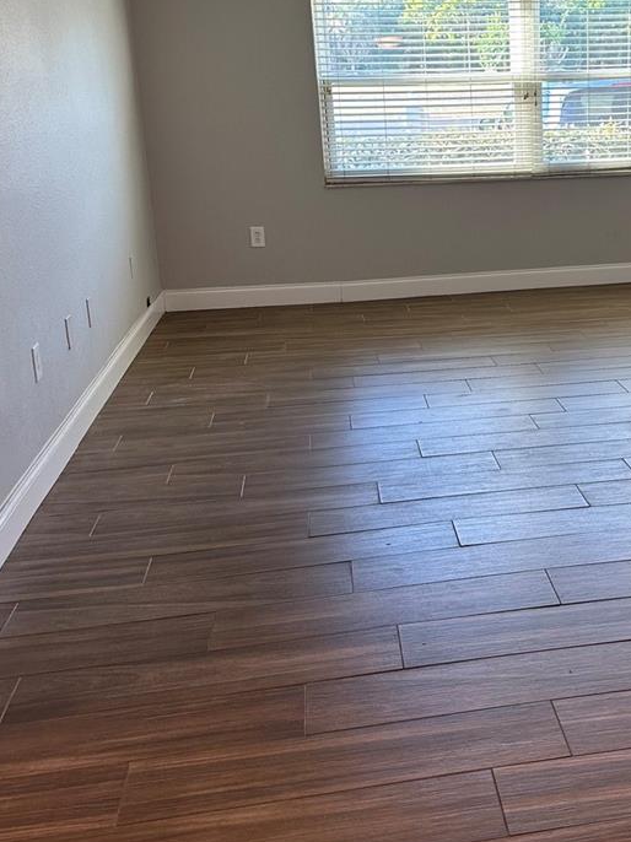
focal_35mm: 42
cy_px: 318
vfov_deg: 44.5
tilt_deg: -13.7
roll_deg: +0.7
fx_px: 1021
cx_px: 523
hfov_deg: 33.1
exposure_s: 1/120
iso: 125
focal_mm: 6.86
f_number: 1.78
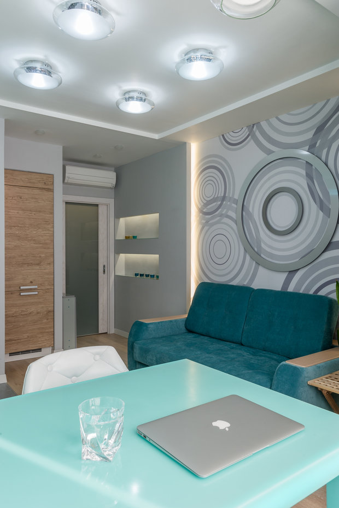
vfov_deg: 69.4
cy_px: 254
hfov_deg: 49.6
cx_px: 170
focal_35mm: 26
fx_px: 367
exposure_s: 1/1.67
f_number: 14
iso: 200
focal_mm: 26
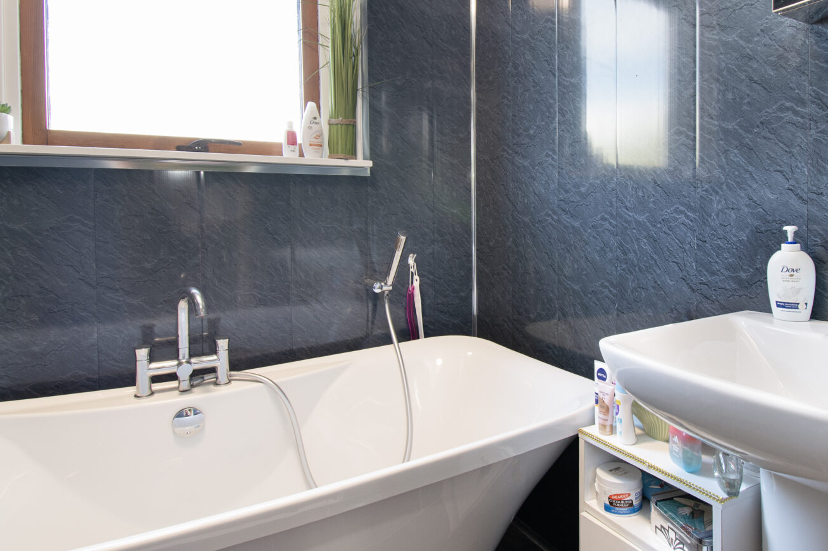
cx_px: 492
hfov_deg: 77.8
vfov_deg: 56.9
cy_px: 233
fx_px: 506
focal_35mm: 22
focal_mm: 10
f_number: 8
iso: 320
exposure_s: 1/4
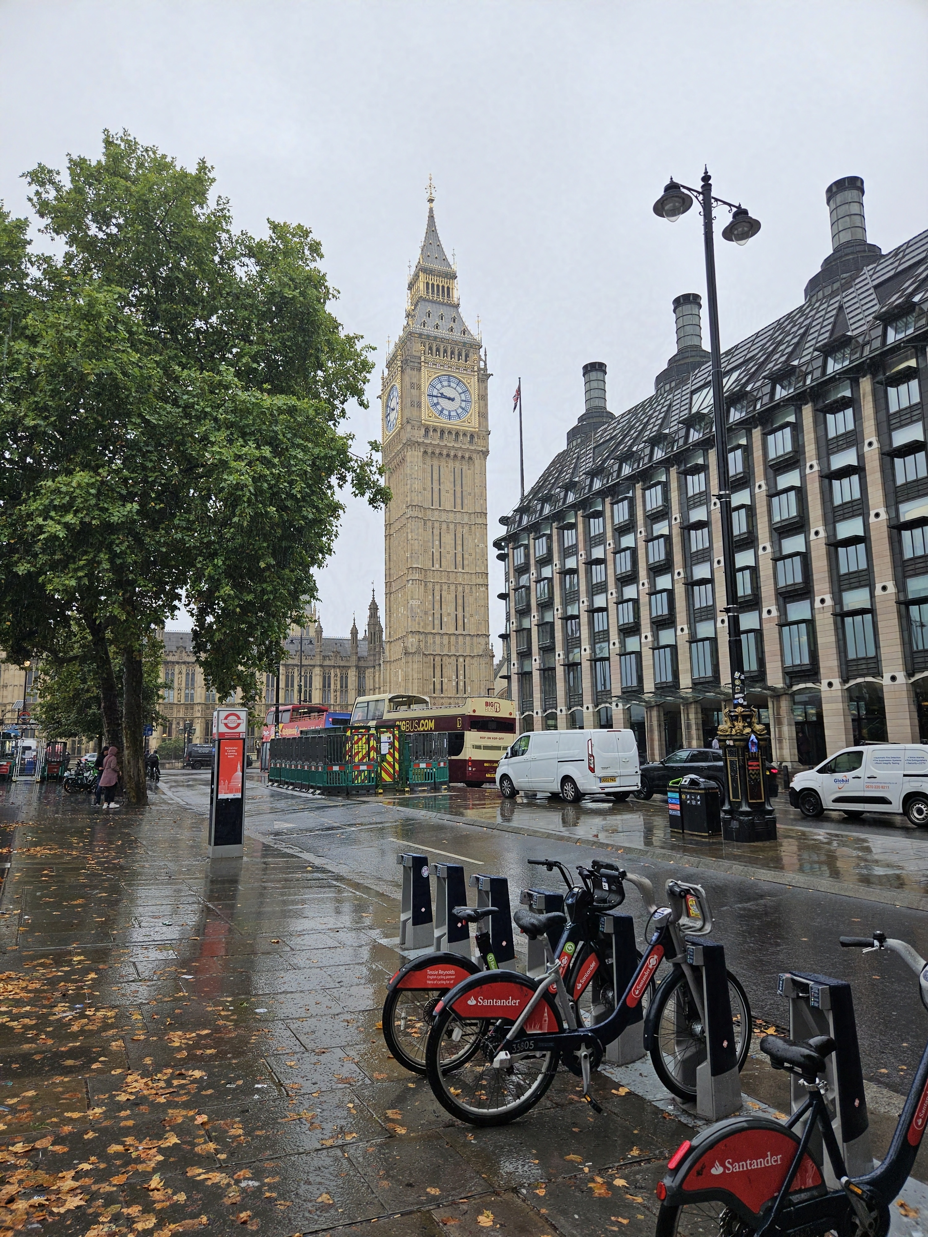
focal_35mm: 23
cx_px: 464
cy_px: 618
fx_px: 822
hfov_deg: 58.9
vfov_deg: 73.9
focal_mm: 5.4
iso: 25
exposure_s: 1/242
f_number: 1.8
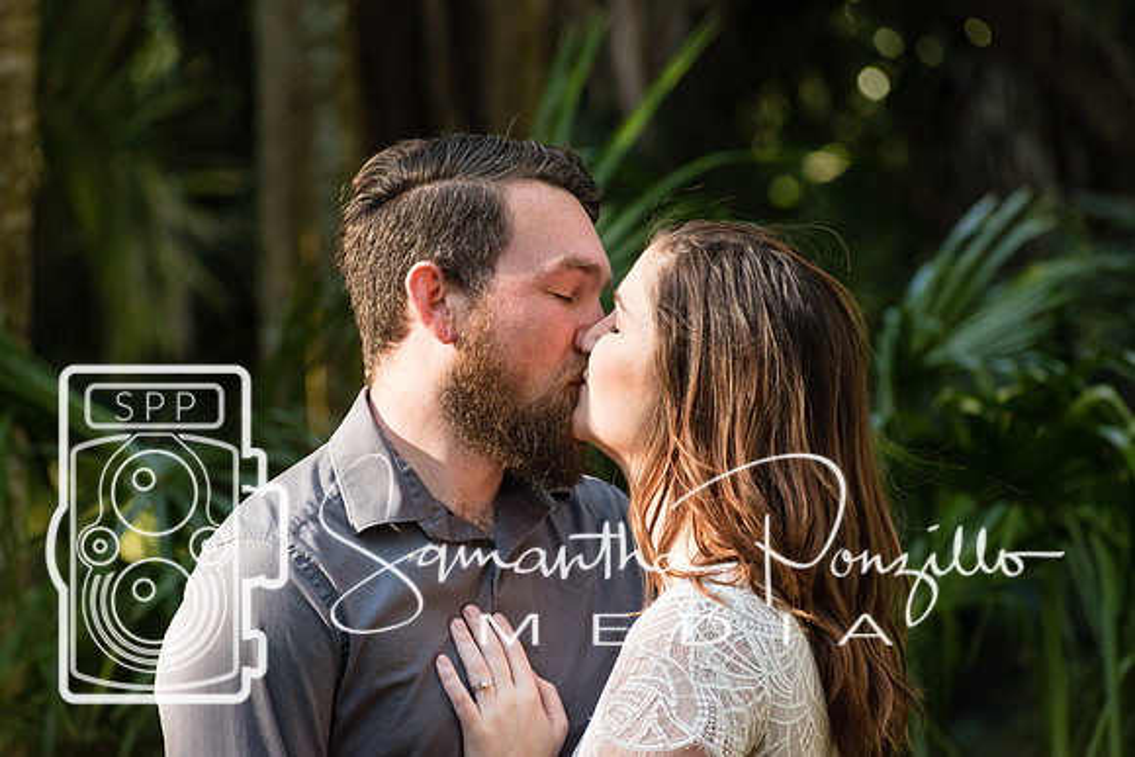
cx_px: 568
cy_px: 378
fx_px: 10742
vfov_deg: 4.0
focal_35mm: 341
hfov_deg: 6.0
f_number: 5.6
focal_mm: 220
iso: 800
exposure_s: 1/500
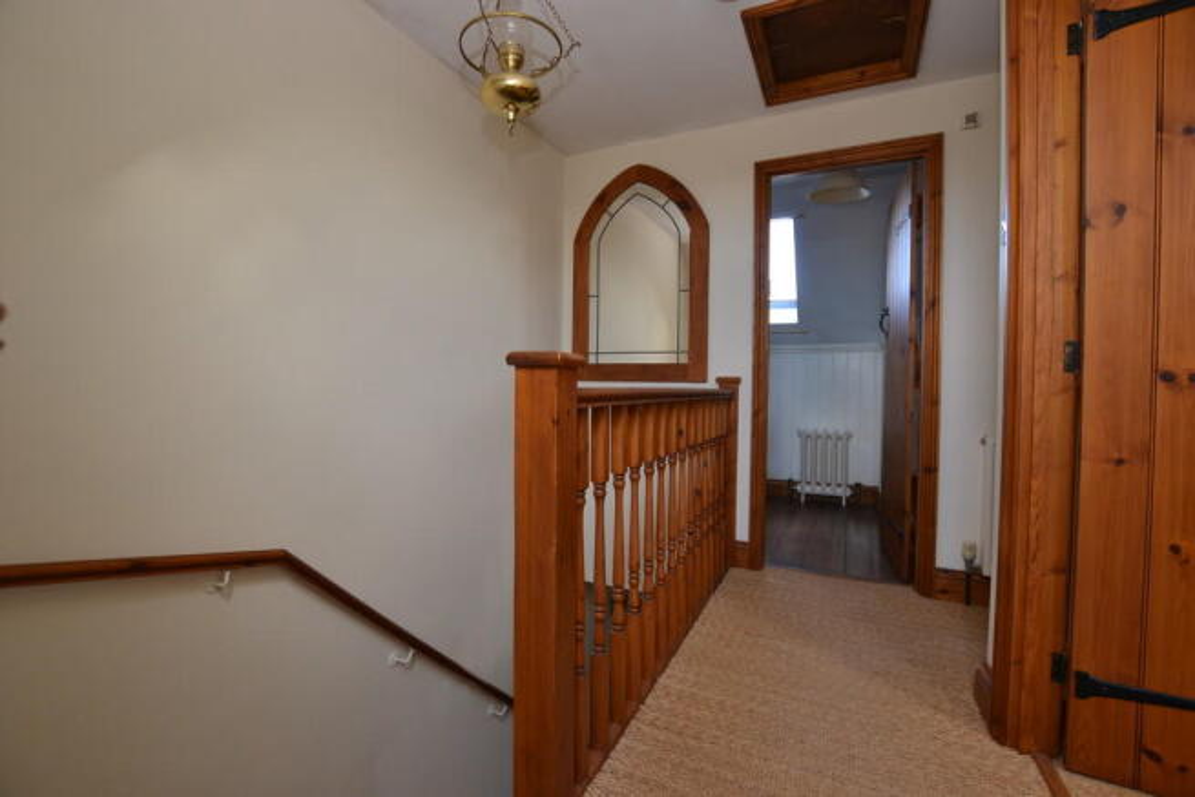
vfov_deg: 77.4
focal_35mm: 15
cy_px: 398
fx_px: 498
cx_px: 598
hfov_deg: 100.4
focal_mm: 10
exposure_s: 1/60
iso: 400
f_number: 4
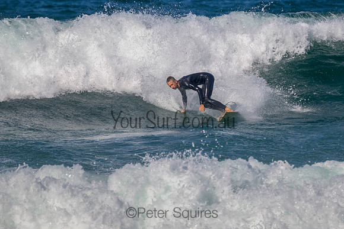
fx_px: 10465
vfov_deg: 1.3
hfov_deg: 1.9
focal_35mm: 1095
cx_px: 222
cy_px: 86
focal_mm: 800
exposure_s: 1/2000
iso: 720
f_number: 11
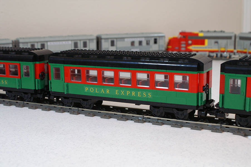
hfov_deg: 37.9
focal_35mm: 52
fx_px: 366
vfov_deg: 25.7
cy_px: 84
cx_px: 126
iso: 800
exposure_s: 1/20
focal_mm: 35
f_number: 5.6
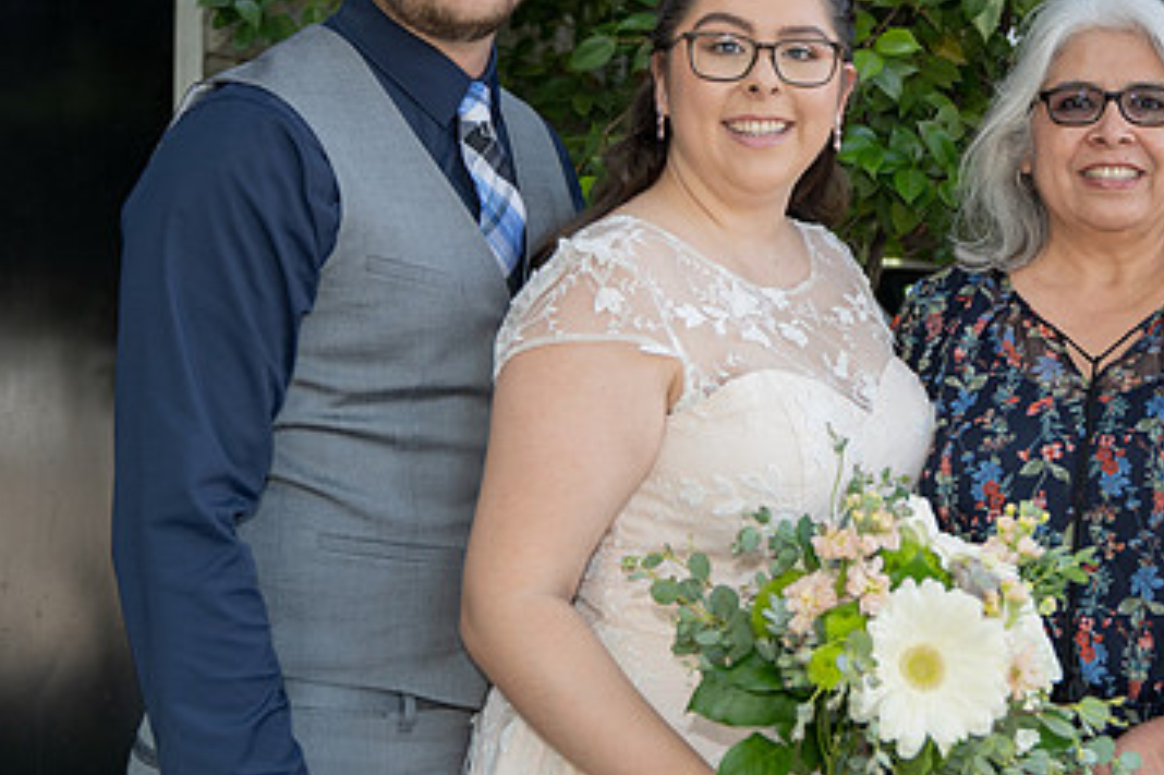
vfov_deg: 27.0
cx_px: 909
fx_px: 1584
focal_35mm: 49
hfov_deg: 39.0
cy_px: 153
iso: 500
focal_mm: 28
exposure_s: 1/250
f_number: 3.2
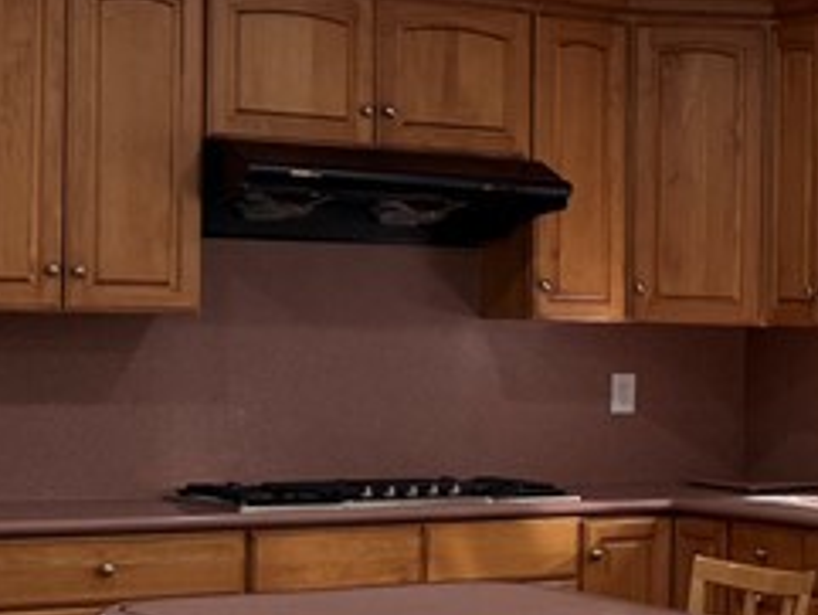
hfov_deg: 17.6
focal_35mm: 102
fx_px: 2412
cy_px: 347
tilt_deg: -0.3
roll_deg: -1.1
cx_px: 1168
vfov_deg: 14.5
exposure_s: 1/237
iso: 160
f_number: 1.78
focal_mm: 6.76
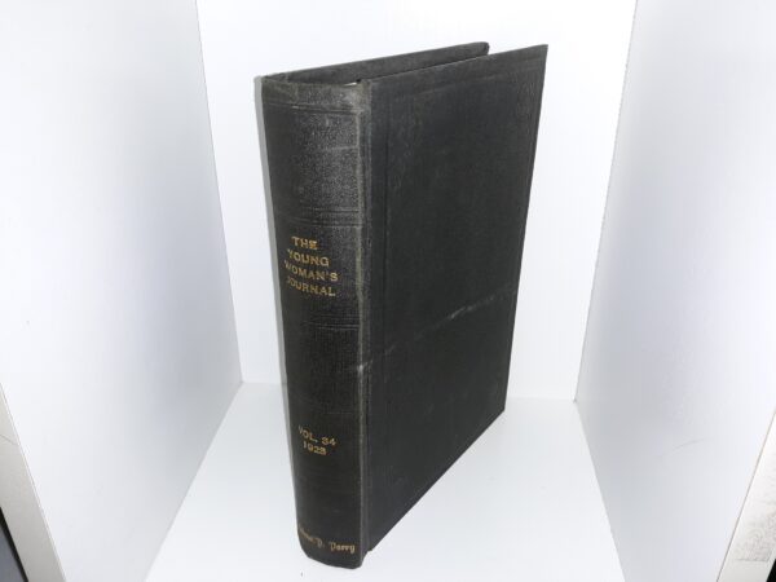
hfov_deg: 63.4
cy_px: 291
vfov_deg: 49.7
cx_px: 388
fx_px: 628
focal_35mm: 28
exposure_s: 1/60
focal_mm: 3.7
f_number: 1.7
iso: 40
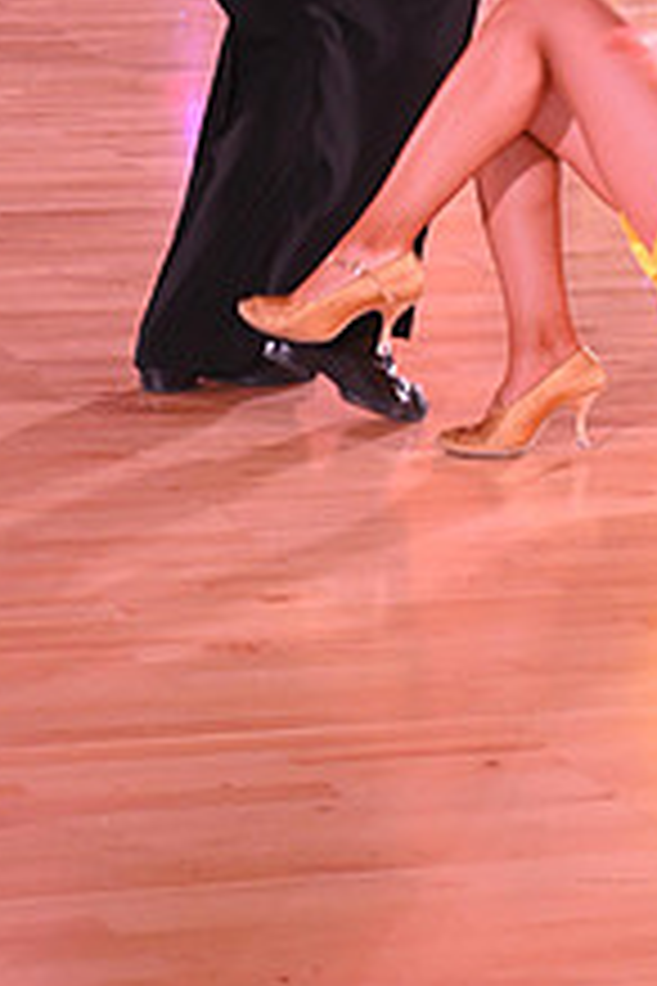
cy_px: -221
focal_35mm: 185
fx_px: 5064
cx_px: 511
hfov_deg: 7.4
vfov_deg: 10.9
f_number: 5
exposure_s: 1/200
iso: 2000
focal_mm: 70
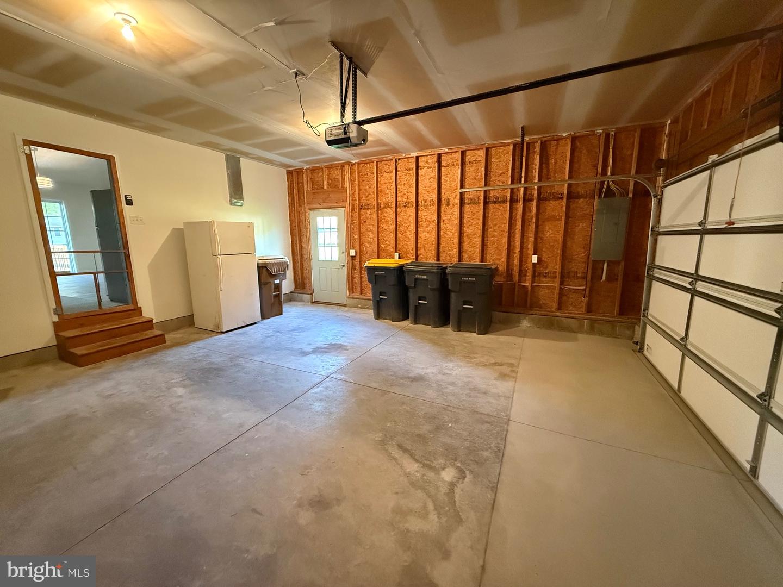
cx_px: 392
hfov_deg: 102.1
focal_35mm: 14
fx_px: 317
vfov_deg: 85.7
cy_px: 294
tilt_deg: -9.6
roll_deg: +0.1
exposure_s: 1/60
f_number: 2.2
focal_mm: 2.22
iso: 1250
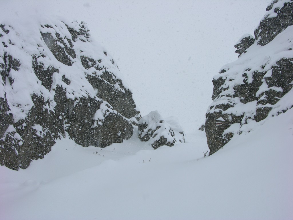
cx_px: 146
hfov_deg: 52.6
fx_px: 296
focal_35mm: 35
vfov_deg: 40.7
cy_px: 110
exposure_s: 1/329
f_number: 7.1
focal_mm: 8.9
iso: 50
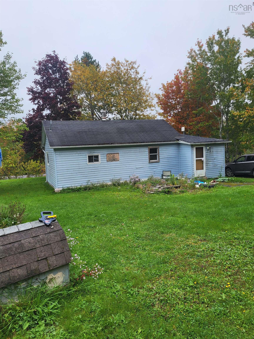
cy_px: 170
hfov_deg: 53.1
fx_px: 254
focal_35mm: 26
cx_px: 127
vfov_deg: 67.3
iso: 40
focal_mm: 5.4
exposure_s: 1/690
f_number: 1.8
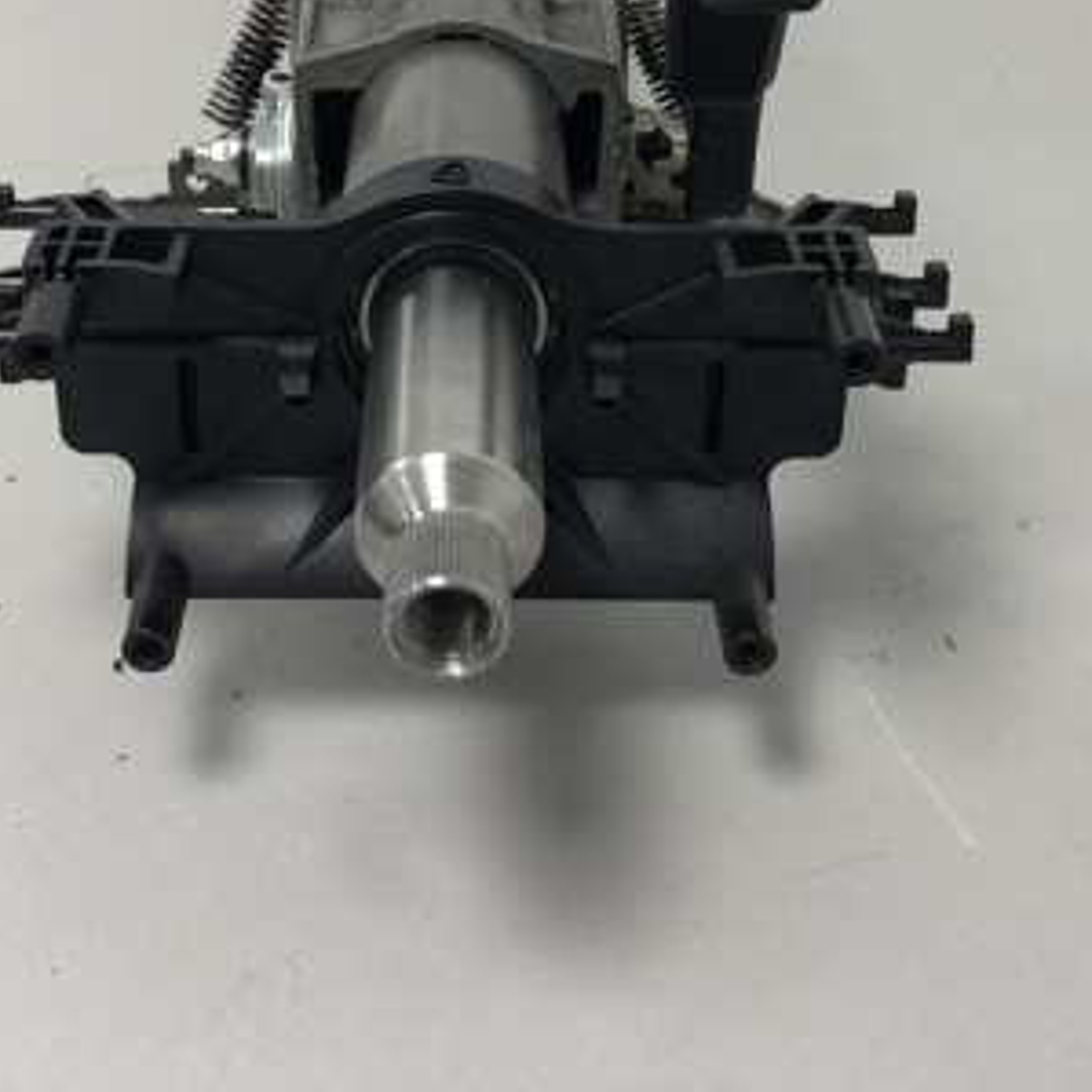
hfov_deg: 32.2
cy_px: 219
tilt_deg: -30.7
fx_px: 1892
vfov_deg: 31.4
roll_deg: +2.1
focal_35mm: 53
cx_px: 519
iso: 32
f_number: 1.8
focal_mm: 4
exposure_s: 1/33
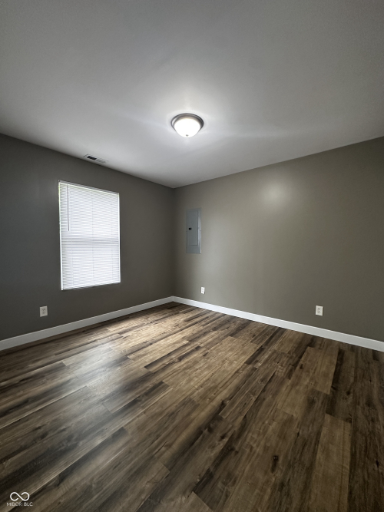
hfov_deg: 85.7
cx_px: 192
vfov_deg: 102.1
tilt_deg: -1.6
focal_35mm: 14
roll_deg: -0.6
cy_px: 256
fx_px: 207
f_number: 2.2
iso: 320
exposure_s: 1/60
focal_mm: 2.22
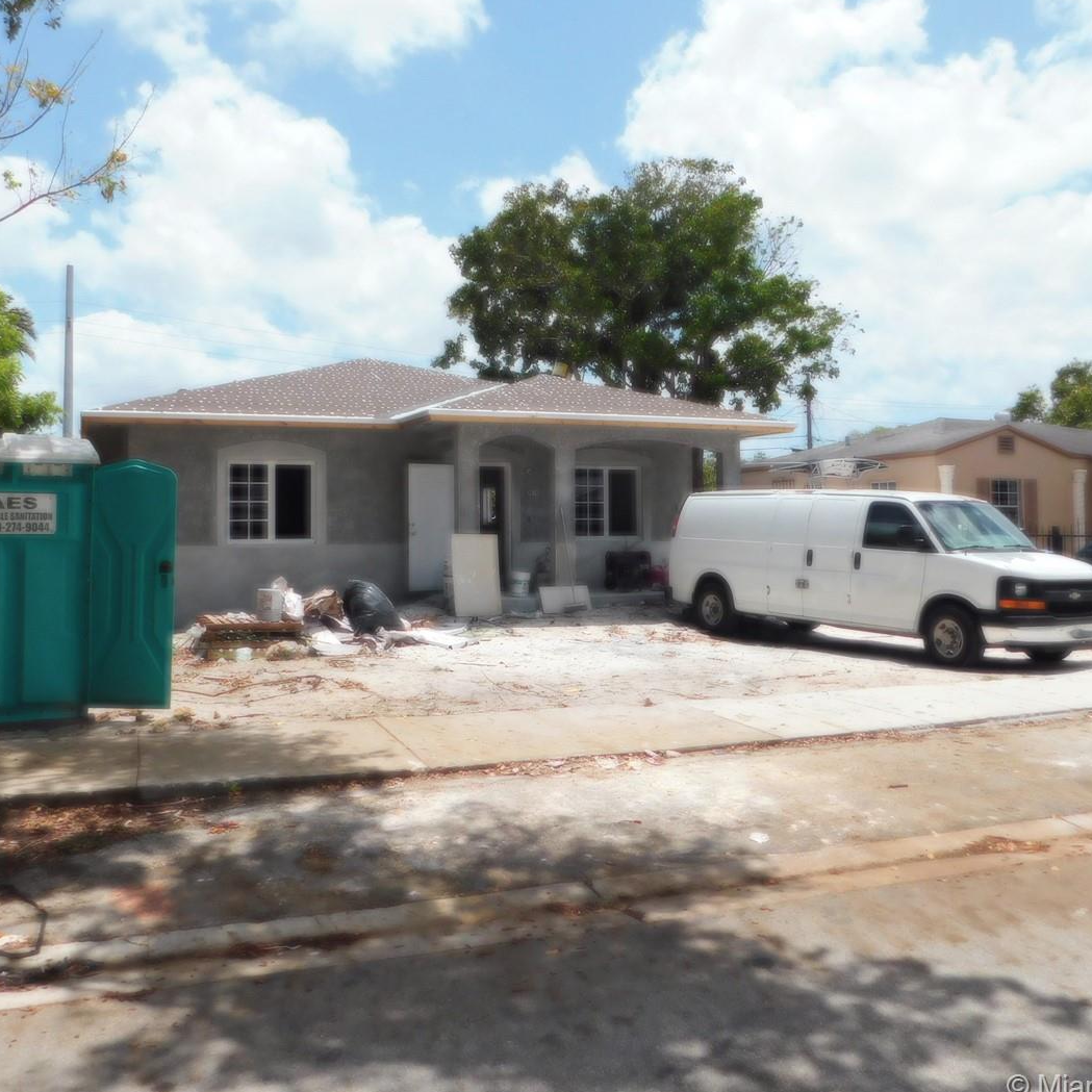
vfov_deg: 52.4
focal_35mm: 31
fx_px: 1106
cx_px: 512
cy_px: 483
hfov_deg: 52.5
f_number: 6
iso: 125
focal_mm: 4
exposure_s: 1/800
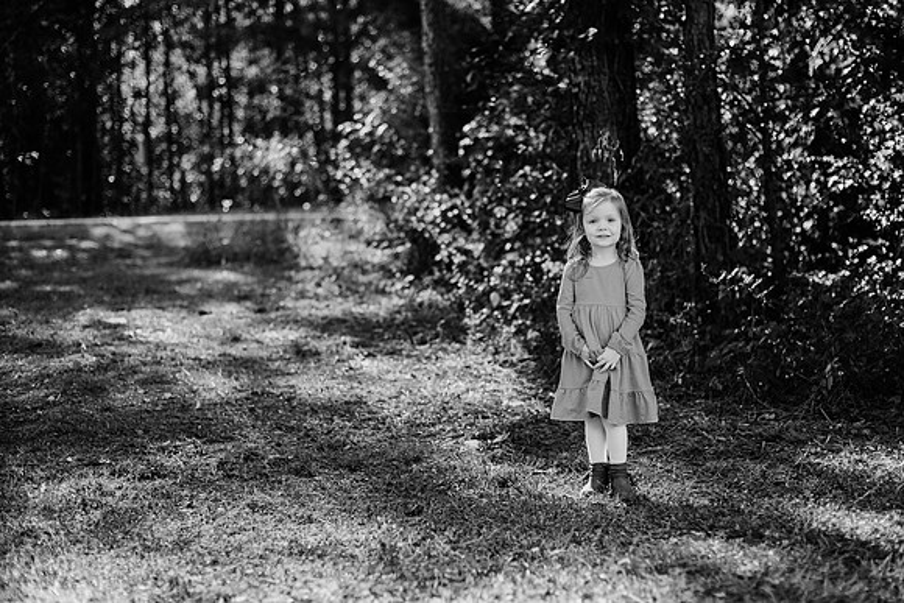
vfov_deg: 24.4
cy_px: 299
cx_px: 481
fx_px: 1396
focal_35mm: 56
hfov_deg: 35.9
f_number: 2
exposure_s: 1/1000
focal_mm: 50
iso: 200
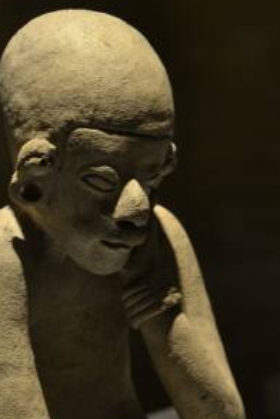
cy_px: 322
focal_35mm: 106
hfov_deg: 12.9
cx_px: 98
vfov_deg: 19.1
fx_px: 1237
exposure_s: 1/15
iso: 100
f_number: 4.2
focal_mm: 26
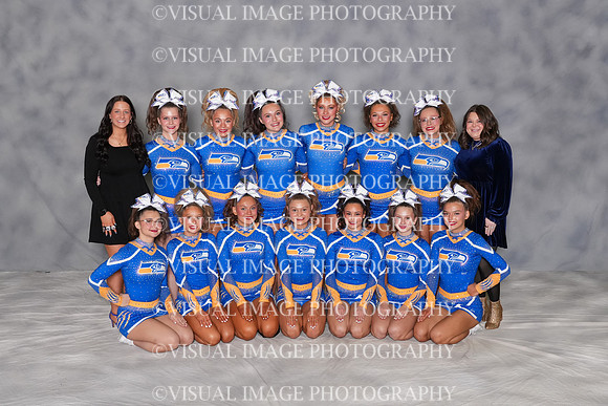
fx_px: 811
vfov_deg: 28.1
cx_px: 304
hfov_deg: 41.1
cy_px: 203
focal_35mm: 48
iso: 800
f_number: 8
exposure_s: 1/80
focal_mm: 32
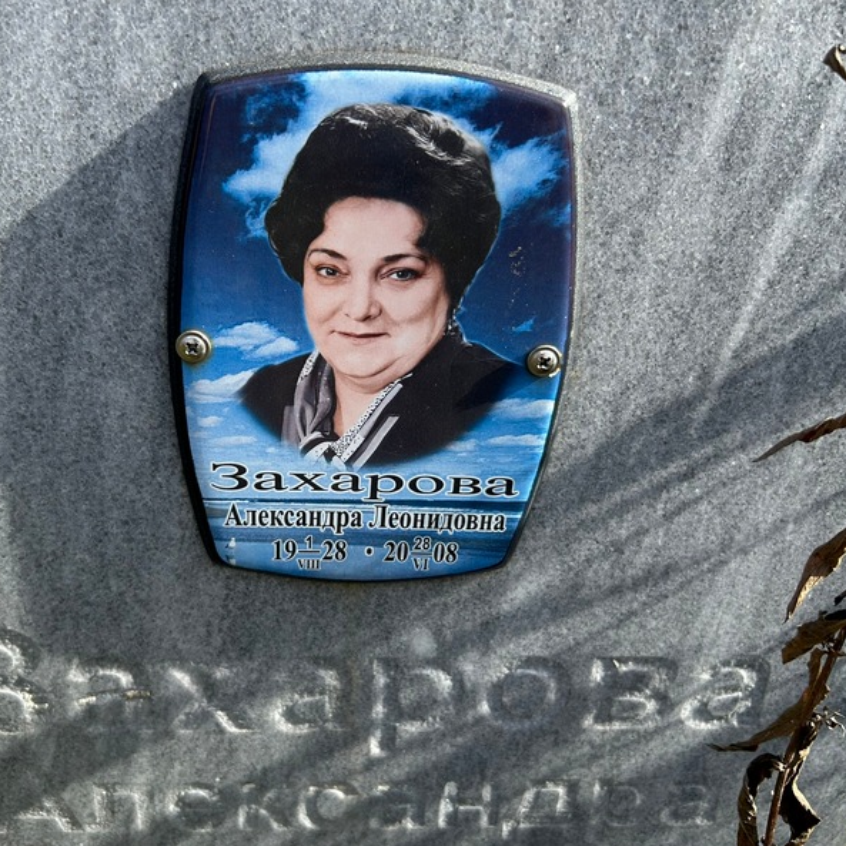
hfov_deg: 52.3
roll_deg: -3.3
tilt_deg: -22.6
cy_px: 425
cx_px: 361
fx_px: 857
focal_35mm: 31
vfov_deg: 52.5
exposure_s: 1/1266
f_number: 1.5
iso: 50
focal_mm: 5.7
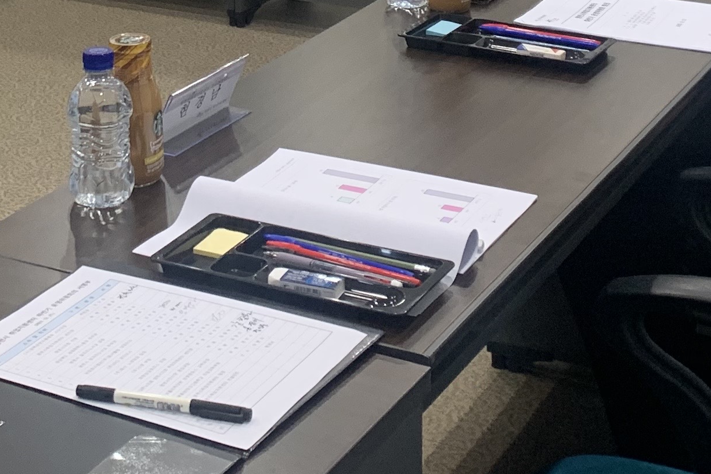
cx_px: 183
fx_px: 1758
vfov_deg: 14.4
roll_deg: +0.7
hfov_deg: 22.7
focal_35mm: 89
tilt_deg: -8.4
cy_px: -220
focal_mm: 4.25
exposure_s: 1/60
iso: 100
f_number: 1.8
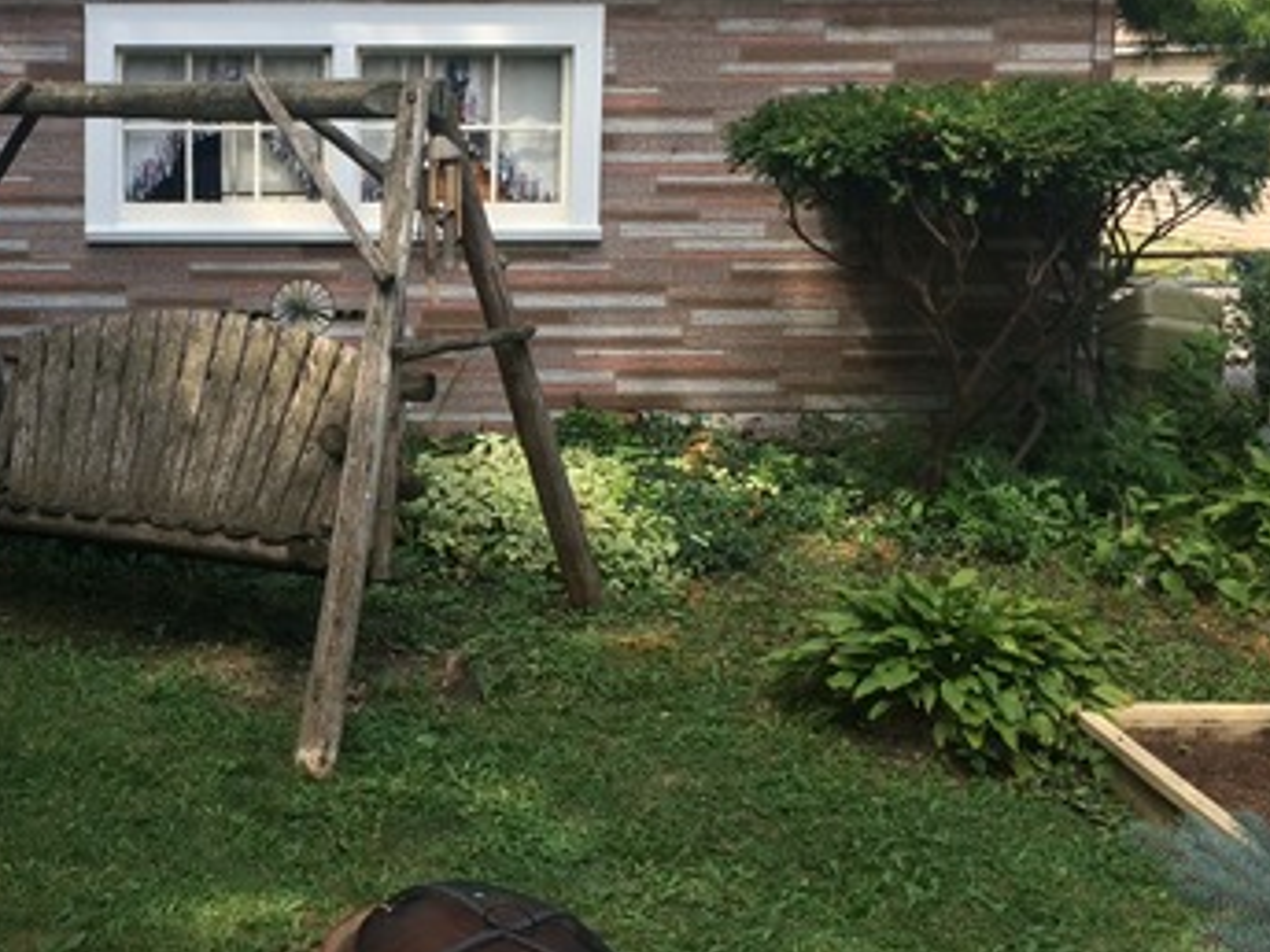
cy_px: 399
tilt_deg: -11.6
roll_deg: +0.6
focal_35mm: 54
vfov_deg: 27.0
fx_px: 1981
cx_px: 247
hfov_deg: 34.4
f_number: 2.2
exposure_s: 1/331
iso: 32
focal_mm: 4.15
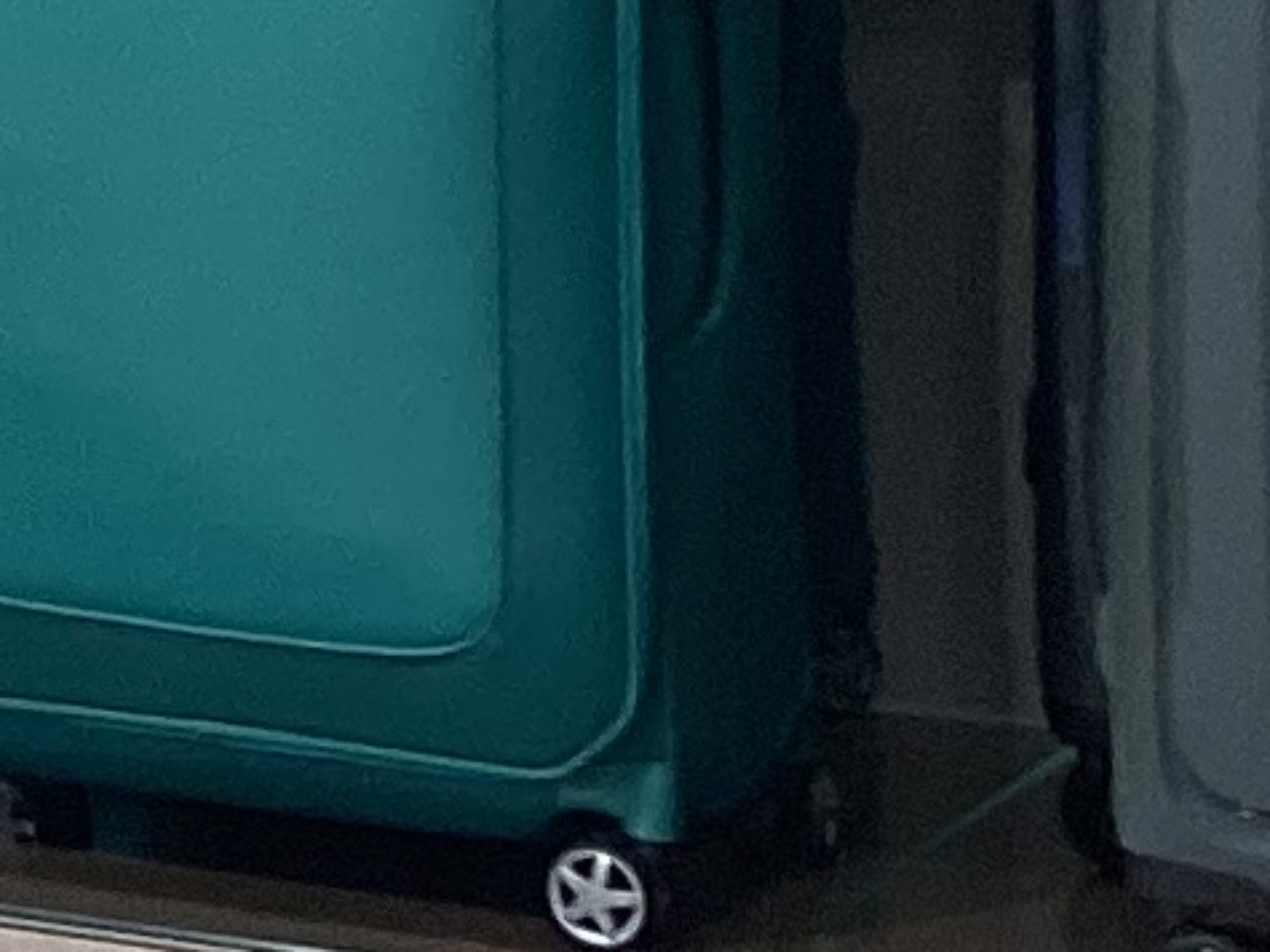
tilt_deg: -1.9
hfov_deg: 8.5
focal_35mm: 213
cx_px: -1802
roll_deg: +1.4
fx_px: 7813
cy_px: -821
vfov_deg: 6.8
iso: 64
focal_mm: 3.3
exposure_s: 1/50
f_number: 2.4
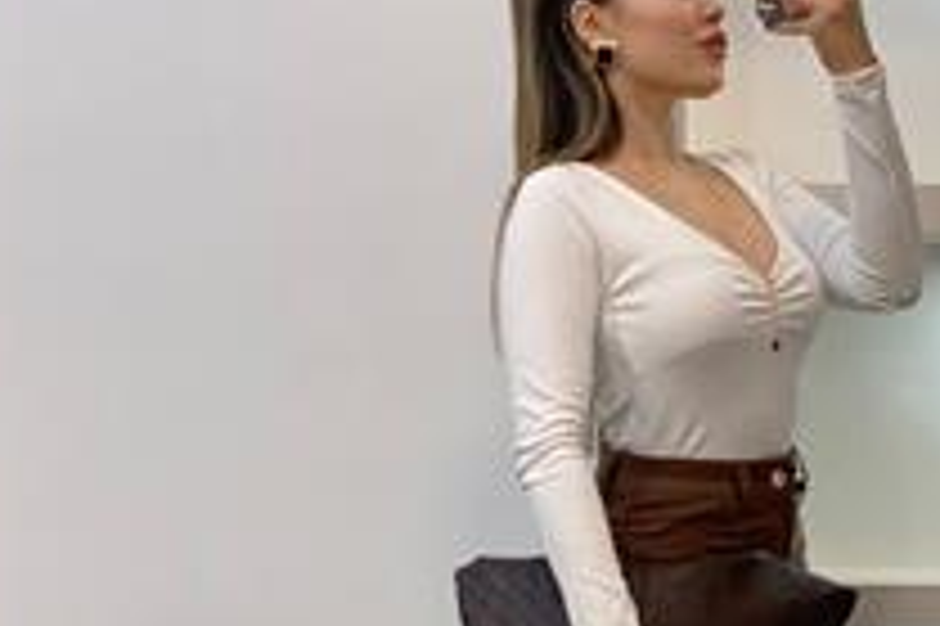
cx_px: 648
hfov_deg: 19.0
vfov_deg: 12.6
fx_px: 2792
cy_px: 669
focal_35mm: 107
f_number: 2
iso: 64
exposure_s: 1/100
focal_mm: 6
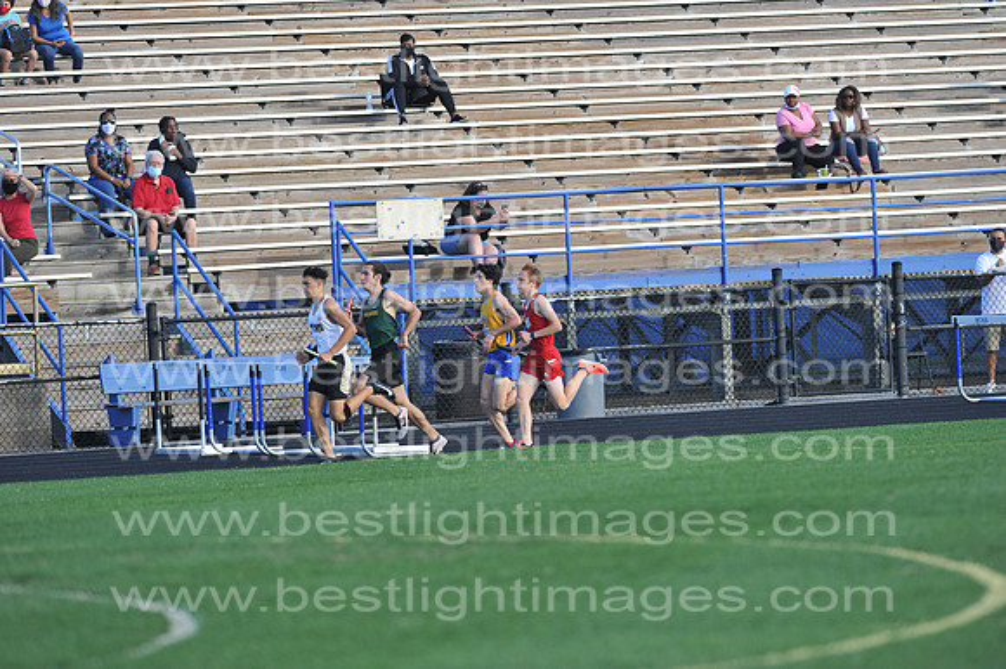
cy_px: 334
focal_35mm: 300
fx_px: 8378
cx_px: 503
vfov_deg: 4.6
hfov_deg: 6.9
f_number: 4.5
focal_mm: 300
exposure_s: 1/1600
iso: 800
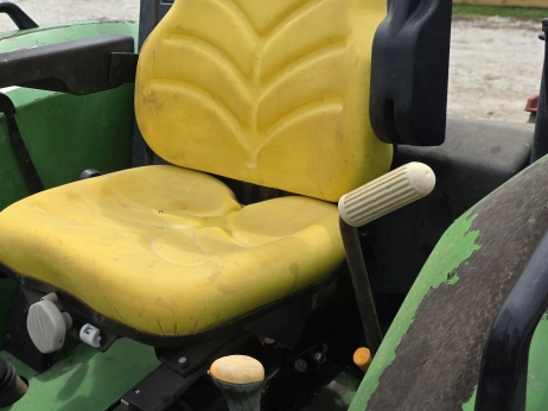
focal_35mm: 51
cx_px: 97
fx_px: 807
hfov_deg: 36.1
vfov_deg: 28.3
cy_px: 126
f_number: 1.7
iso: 80
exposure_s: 1/4889
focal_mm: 6.3
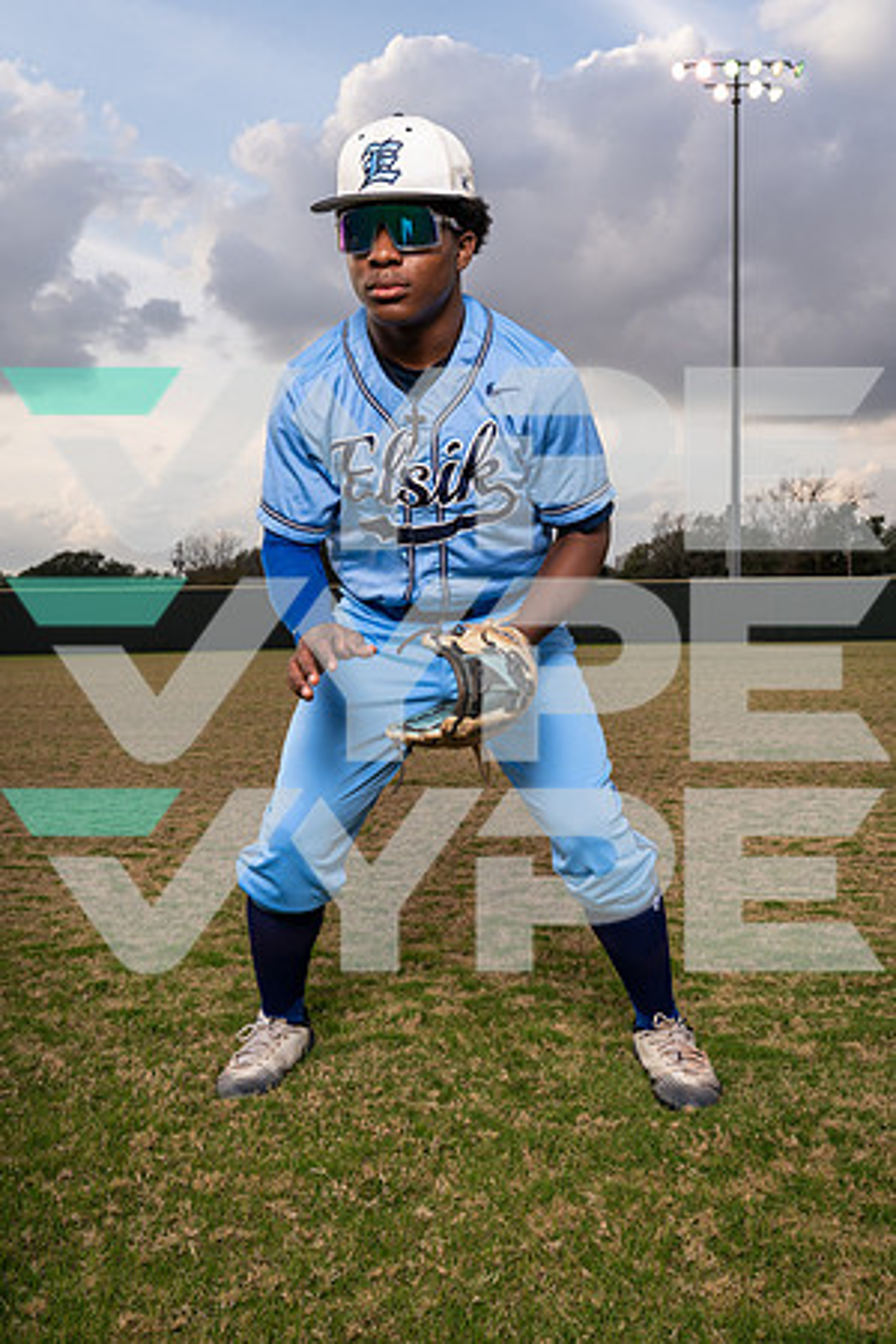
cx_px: 448
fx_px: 1307
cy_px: 672
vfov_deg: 54.4
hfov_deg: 37.9
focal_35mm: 35
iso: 250
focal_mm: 35
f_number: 11
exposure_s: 1/250
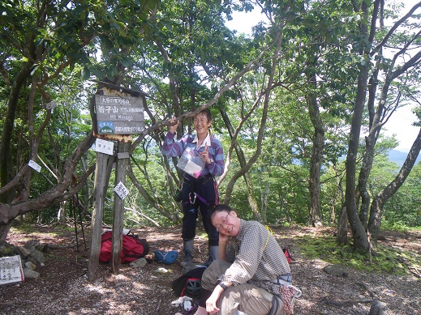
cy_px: 158
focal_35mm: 28
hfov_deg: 63.5
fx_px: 340
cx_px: 210
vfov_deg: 49.7
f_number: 3.5
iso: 50
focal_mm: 5
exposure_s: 1/100
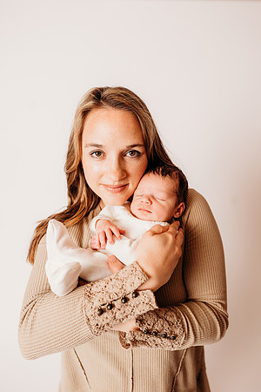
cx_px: 130
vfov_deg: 73.7
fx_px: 261
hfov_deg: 53.1
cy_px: 196
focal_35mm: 24
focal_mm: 24
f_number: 4
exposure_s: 1/160
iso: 100
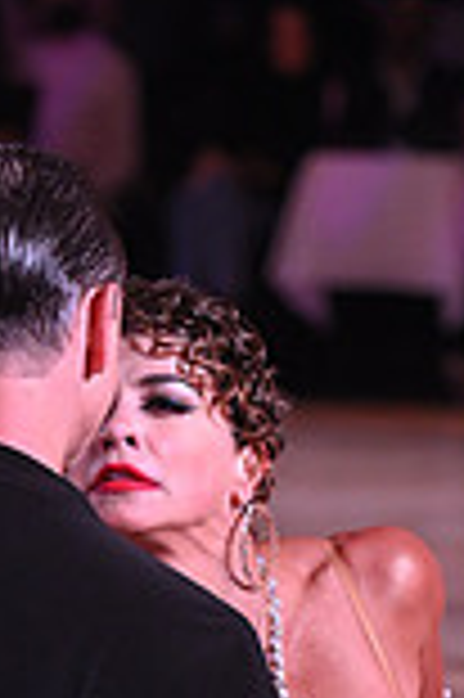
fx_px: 9068
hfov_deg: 2.9
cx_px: -74
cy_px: 932
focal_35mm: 468
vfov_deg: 4.4
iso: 2500
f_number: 4.5
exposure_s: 1/320
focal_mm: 125
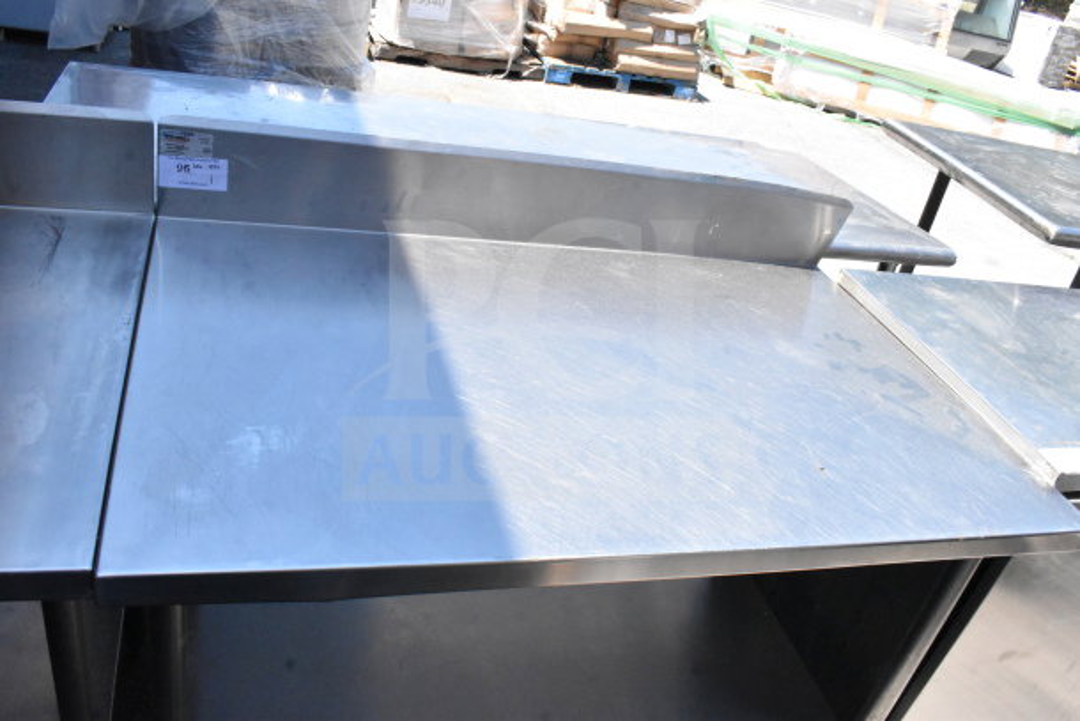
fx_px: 900
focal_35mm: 30
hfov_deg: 61.9
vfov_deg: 43.6
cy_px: 360
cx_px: 540
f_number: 18
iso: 6400
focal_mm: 20
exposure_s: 1/1250
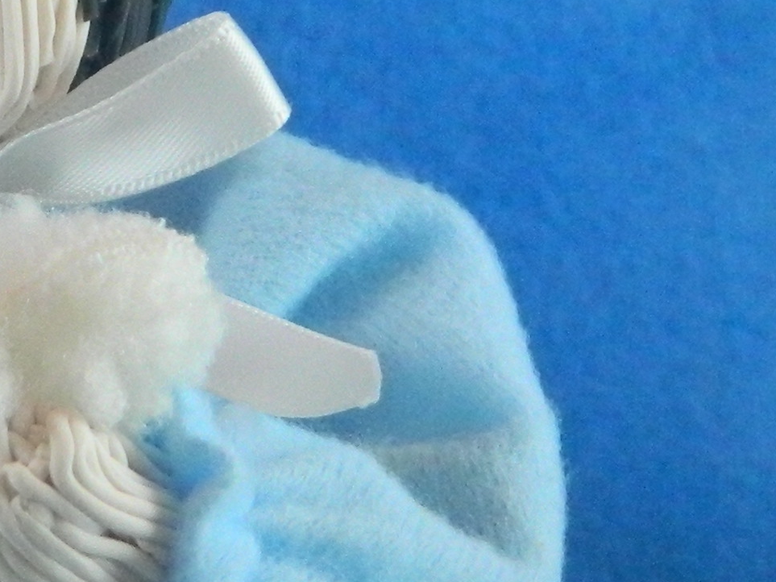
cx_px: -156
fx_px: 4124
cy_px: 232
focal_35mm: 184
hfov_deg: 10.6
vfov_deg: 8.1
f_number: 3.5
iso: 360
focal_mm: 7.3
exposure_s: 1/40
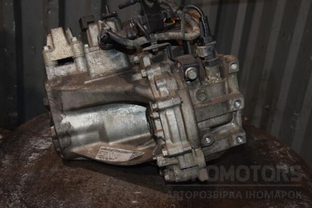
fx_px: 442
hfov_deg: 38.9
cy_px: 104
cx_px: 156
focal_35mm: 51
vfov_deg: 26.5
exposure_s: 1/60
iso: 800
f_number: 5
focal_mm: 34
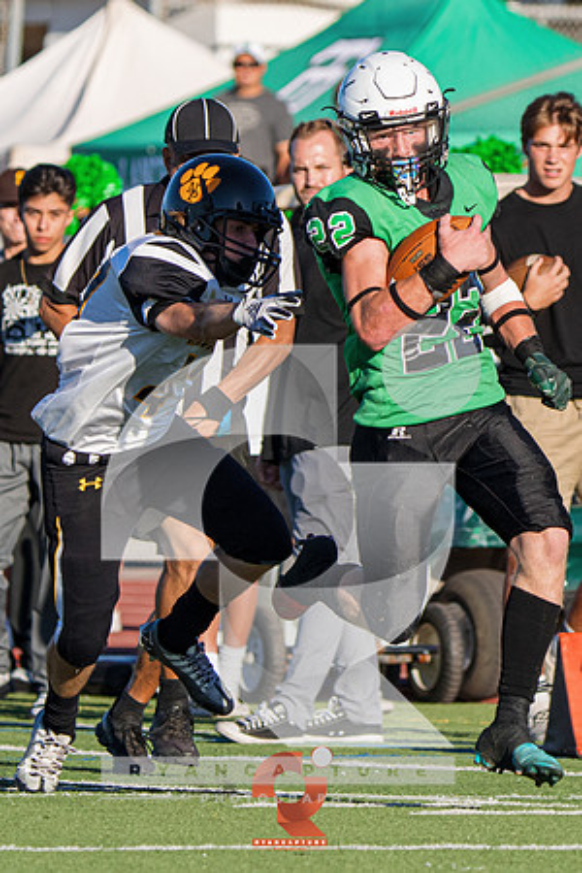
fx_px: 15637
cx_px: 536
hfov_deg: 2.1
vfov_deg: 3.2
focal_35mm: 645
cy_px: 242
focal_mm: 255
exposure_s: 1/1600
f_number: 6.3
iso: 400
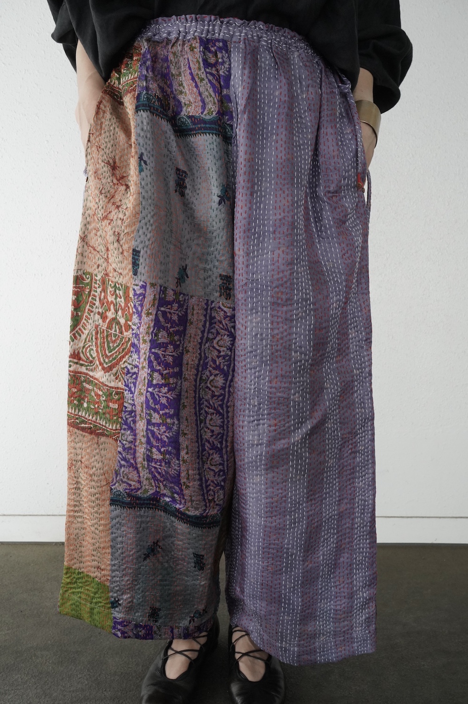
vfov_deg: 63.7
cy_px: 352
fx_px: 567
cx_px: 234
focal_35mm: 29
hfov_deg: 44.9
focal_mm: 29
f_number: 9
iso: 5000
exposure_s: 1/80
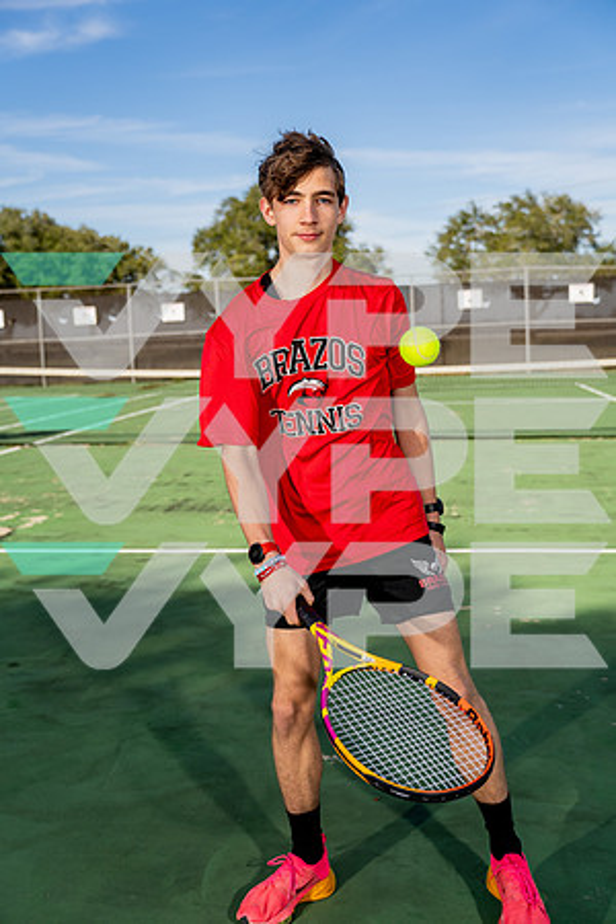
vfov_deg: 47.4
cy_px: 462
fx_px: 1052
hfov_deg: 32.6
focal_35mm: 41
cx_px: 308
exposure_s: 1/1250
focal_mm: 41
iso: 100
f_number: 4
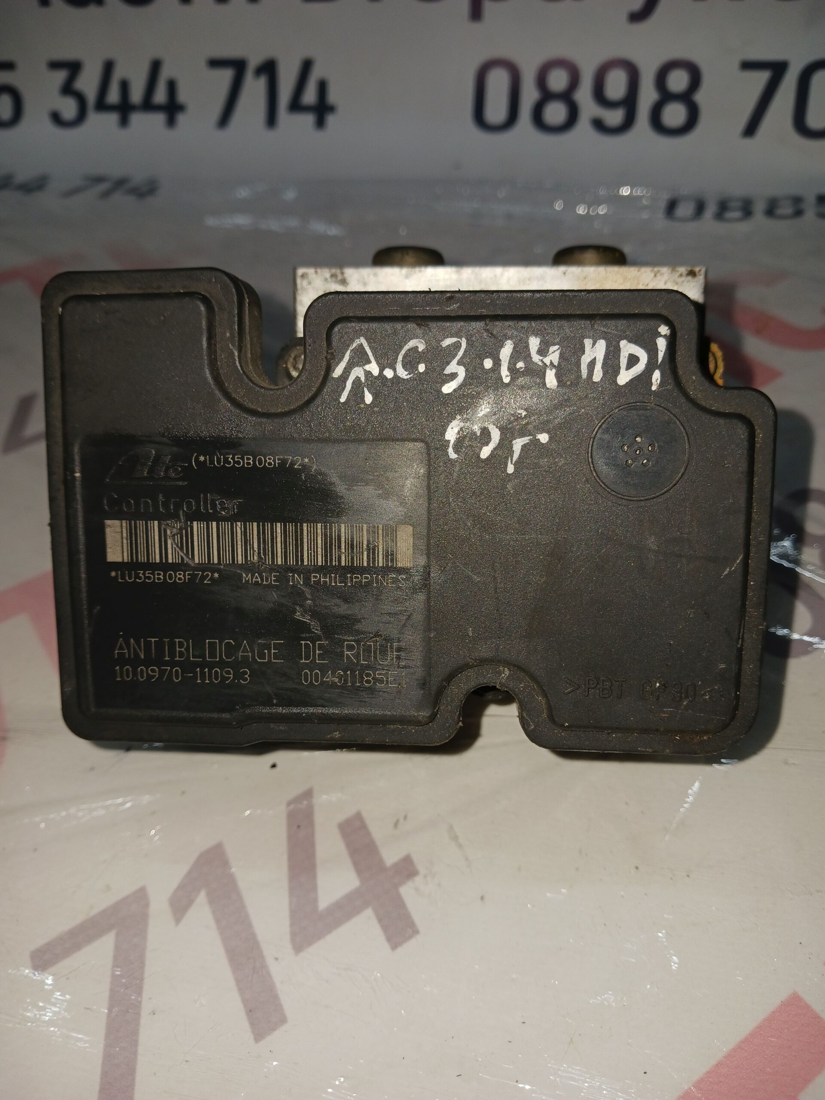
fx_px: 858
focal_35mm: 27
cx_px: 412
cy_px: 550
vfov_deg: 65.3
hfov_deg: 51.4
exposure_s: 1/50
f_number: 1.8
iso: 50
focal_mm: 4
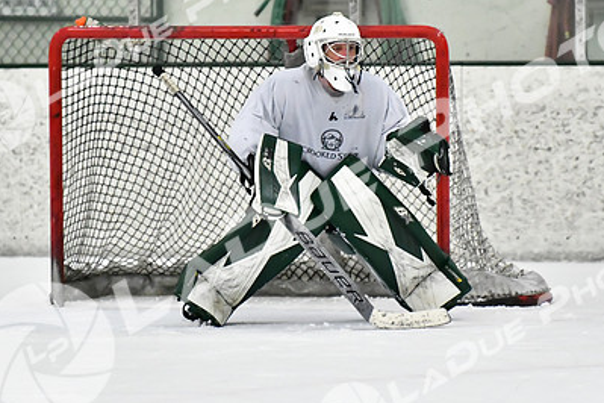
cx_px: 315
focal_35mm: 414
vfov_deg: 3.3
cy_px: 195
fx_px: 6945
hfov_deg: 5.0
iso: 6400
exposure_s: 1/2000
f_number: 2.8
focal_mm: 190
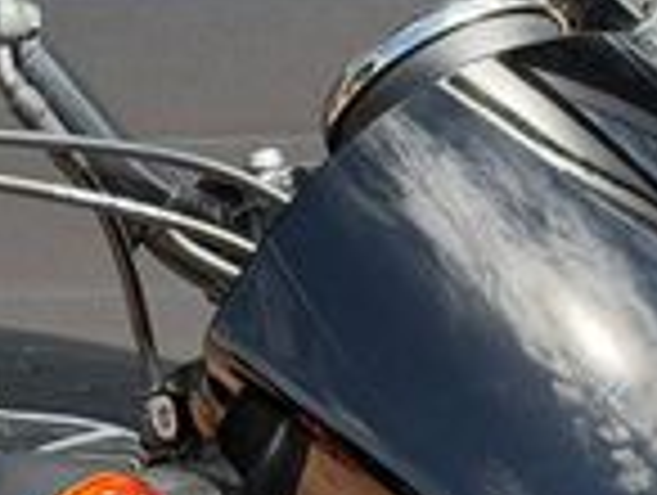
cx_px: 198
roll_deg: +1.9
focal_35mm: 210
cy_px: 454
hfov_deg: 9.4
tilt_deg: -24.1
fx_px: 3992
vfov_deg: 7.1
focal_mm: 6.76
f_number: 1.78
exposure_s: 1/1980
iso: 100
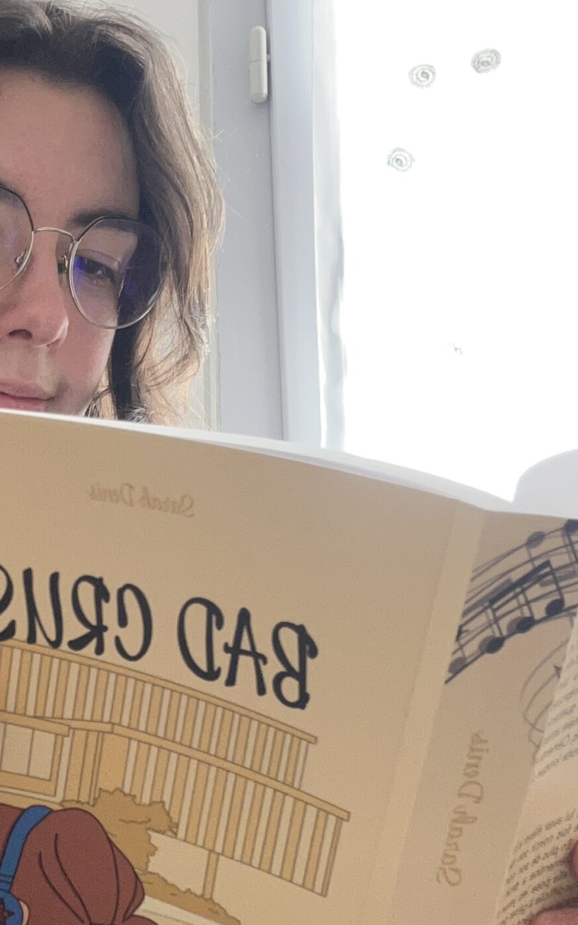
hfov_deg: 21.7
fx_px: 1462
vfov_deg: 35.0
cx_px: 17
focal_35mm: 58
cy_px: 559
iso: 100
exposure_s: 1/60
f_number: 1.9
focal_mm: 2.69
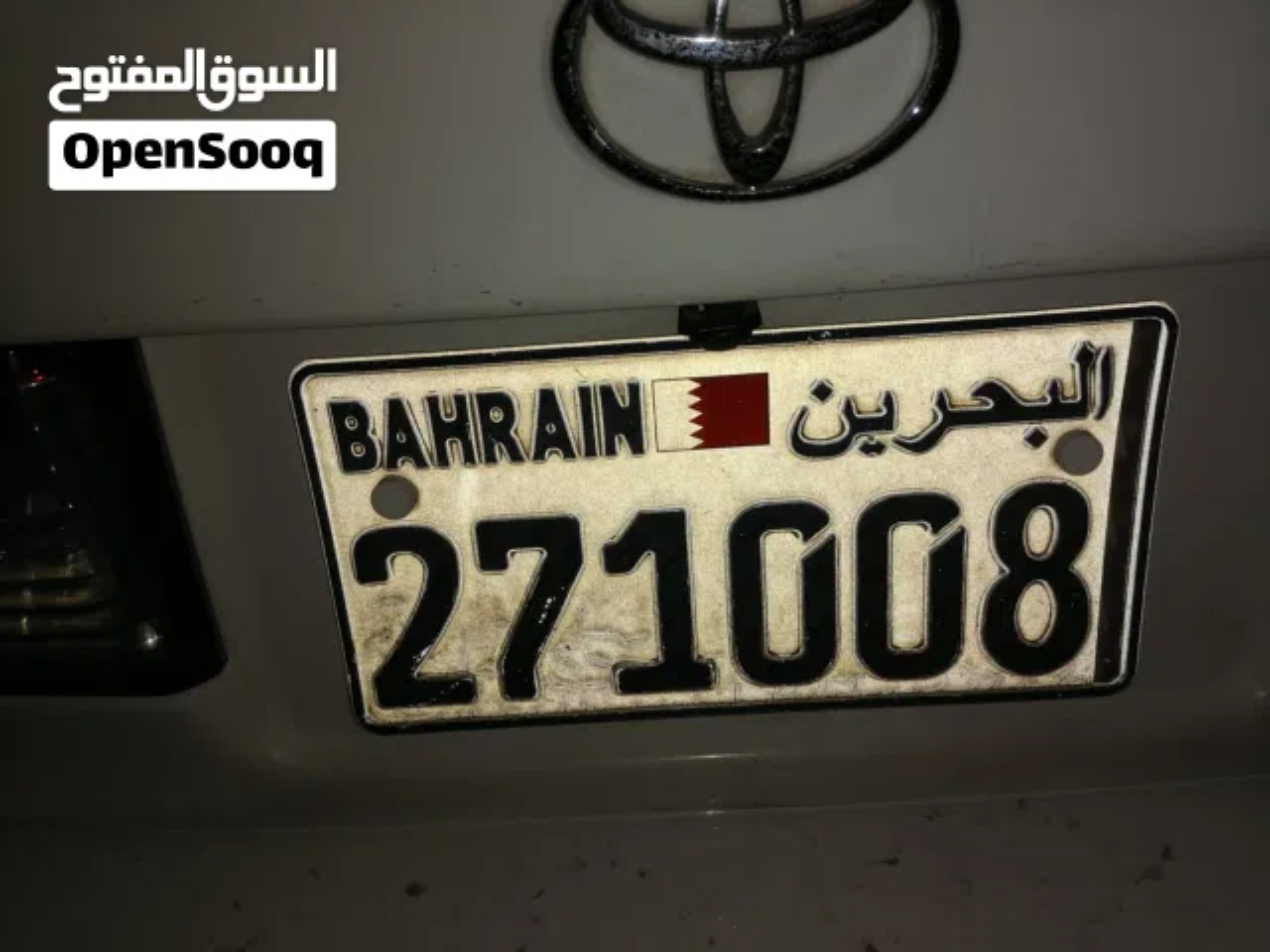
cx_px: 635
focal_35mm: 27
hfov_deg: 65.3
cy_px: 476
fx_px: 991
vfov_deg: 51.4
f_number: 1.8
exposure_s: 1/282
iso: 50
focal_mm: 5.3
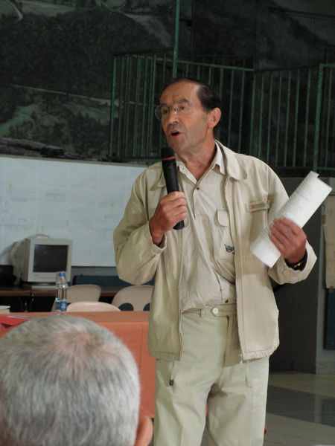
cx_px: 168
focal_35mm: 113
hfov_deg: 13.1
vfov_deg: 17.4
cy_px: 223
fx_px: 1458
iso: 160
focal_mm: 18.9
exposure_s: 1/20
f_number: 3.4
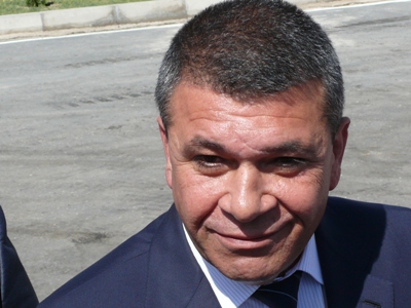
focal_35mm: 53
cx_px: 206
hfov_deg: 36.2
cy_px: 154
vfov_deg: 27.5
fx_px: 629
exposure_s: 1/500
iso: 100
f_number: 5.6
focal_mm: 11.1
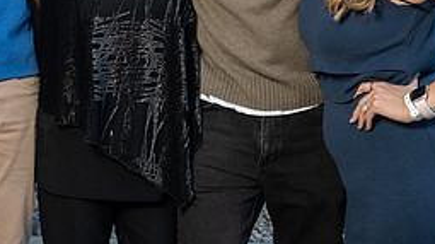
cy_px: -76
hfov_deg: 18.1
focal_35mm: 117
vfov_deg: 10.1
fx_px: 1349
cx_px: 51
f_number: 4
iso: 800
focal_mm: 49
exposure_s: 1/200
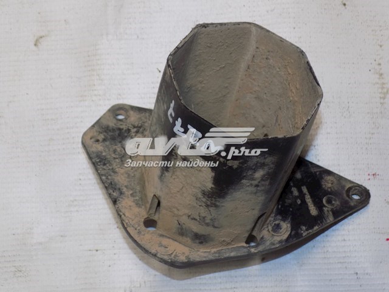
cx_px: 194
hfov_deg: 29.8
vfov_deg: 22.6
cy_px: 146
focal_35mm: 65
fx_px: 730
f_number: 4.1
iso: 280
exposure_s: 1/30
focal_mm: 11.5
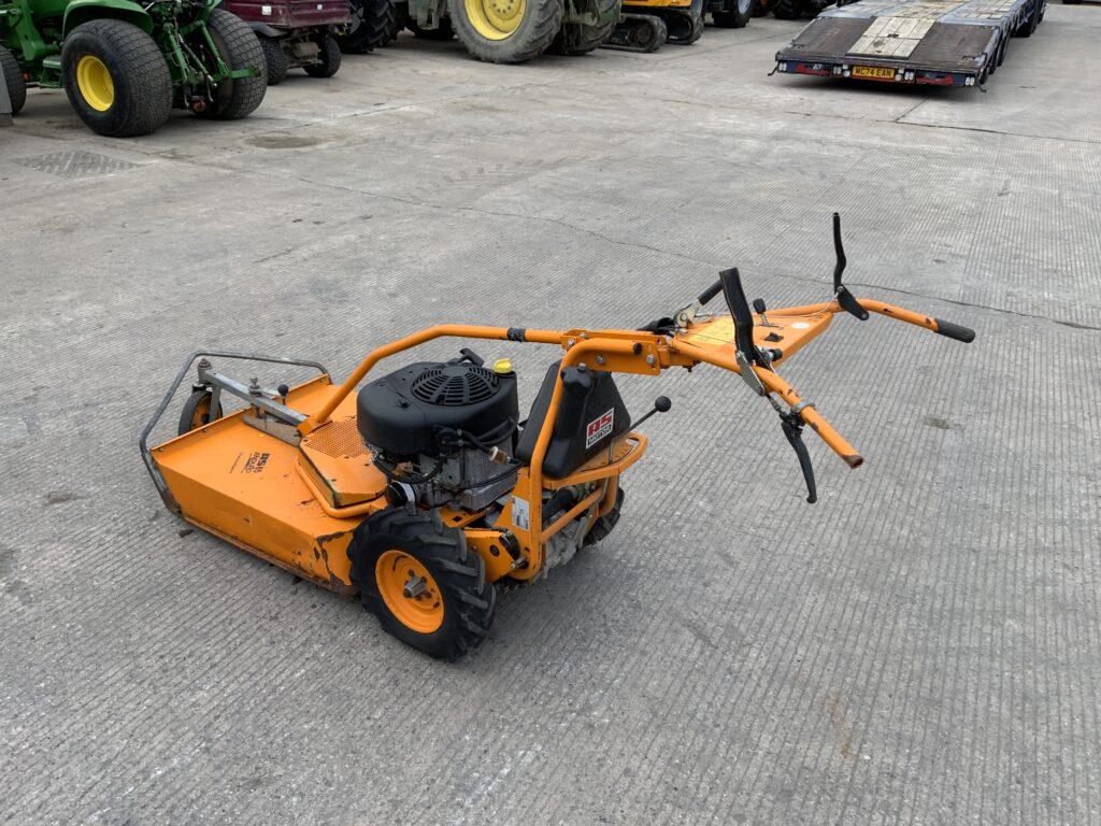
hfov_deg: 61.7
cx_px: 550
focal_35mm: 29
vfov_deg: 48.2
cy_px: 413
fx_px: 922
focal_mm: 3
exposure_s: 1/331
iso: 16
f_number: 1.8
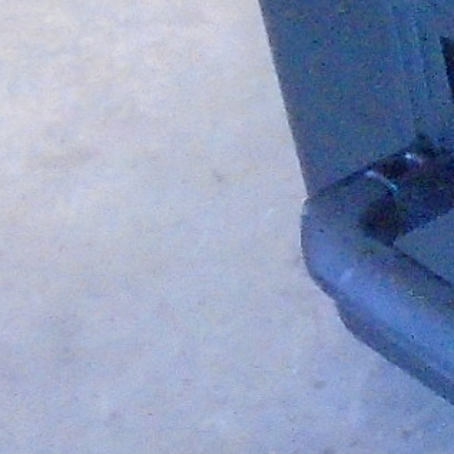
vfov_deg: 9.3
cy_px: 245
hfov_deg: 7.9
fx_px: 2790
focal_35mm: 188
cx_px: 1389
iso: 800
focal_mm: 4.6
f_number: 3.2
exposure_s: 1/60
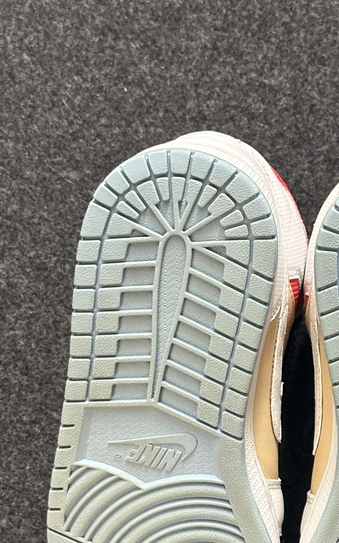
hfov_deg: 13.1
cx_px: 293
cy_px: 497
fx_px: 1464
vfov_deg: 20.5
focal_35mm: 99
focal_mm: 6.86
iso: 400
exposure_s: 1/34
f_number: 1.78
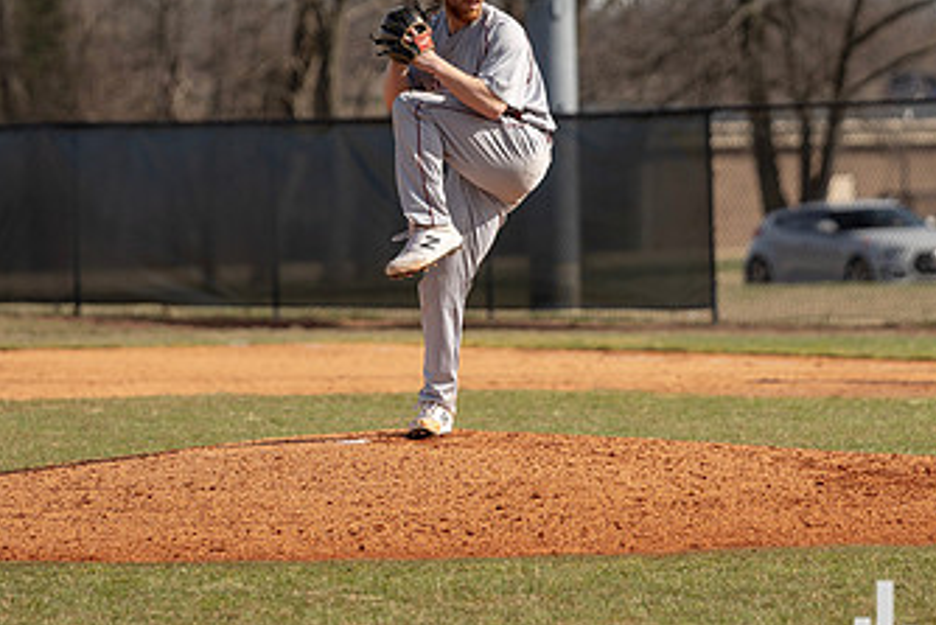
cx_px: 526
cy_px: 108
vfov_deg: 4.1
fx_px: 8635
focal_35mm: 332
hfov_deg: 6.2
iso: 200
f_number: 2.8
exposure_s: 1/2000
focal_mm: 149
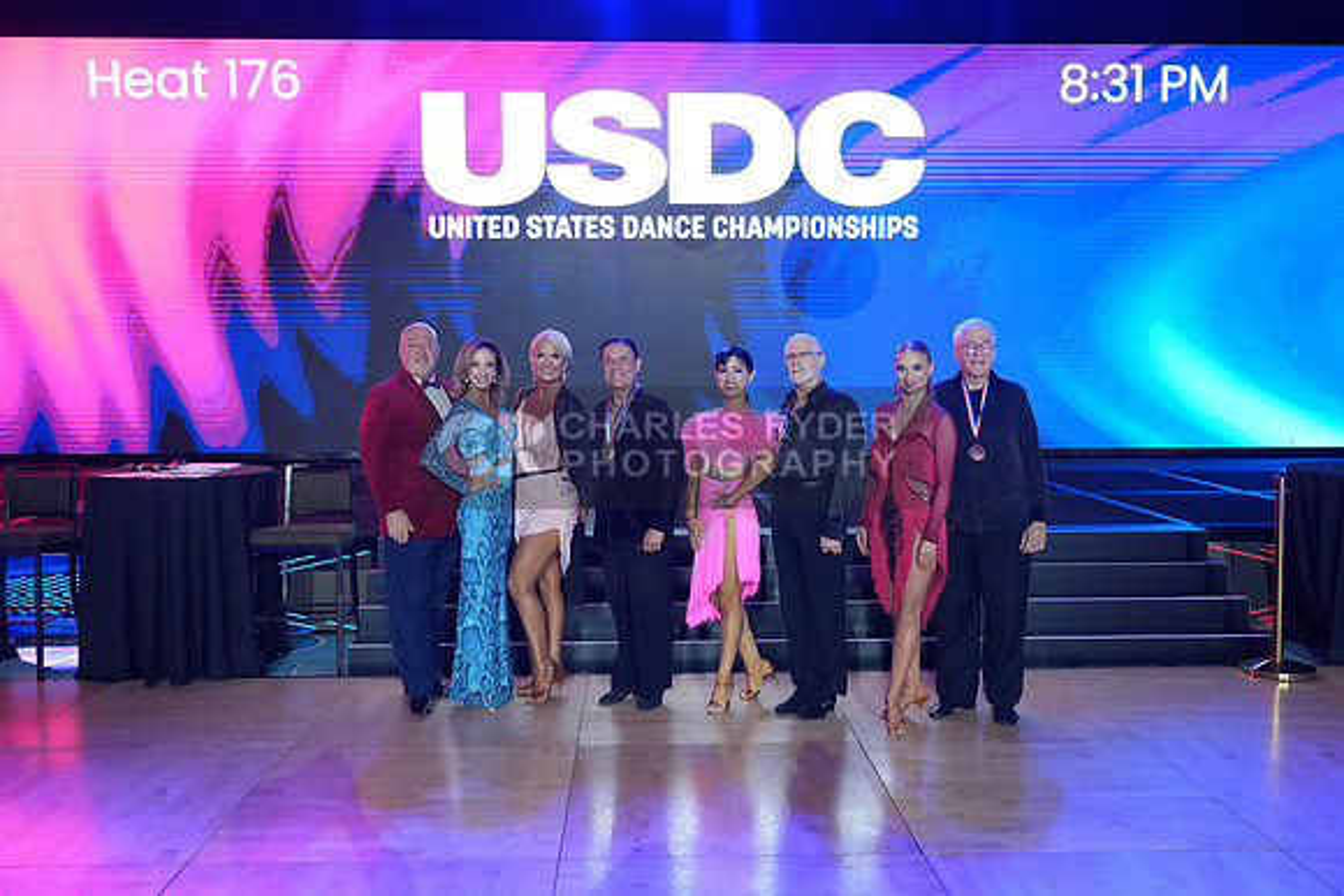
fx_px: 1158
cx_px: 672
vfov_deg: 42.3
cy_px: 448
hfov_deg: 60.3
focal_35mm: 31
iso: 3200
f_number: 4
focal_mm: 31
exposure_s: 1/640
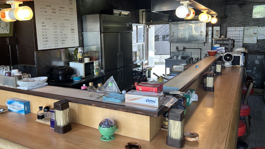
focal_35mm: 31
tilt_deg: -9.0
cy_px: 69
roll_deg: +1.7
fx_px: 218
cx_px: 121
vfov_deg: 37.8
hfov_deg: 62.5
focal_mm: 5.7
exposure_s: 1/100
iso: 80
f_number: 1.5
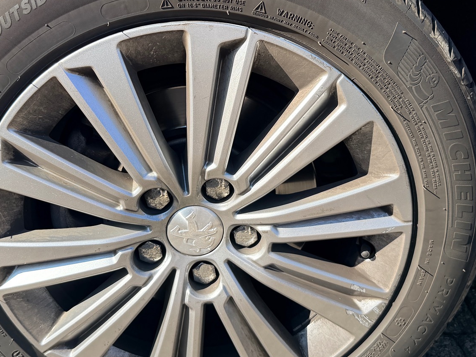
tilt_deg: -20.9
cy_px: 145
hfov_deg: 43.8
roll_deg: +1.1
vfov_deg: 33.5
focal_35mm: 43
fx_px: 591
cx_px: 215
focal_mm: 6.76
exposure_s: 1/1230
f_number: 1.78
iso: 100
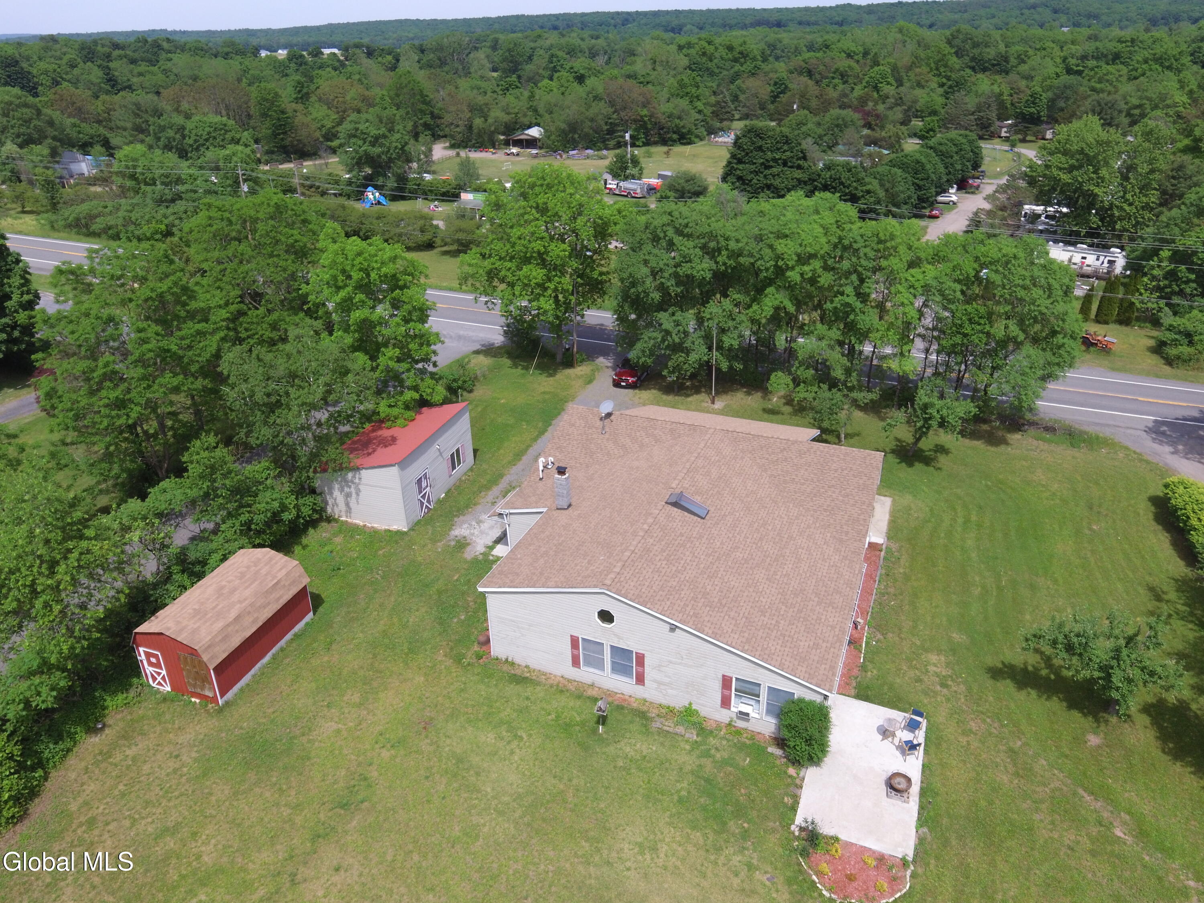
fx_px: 696
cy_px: 452
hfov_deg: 81.7
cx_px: 602
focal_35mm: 20
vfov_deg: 66.0
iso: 100
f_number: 2.8
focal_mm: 3.61
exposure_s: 1/993
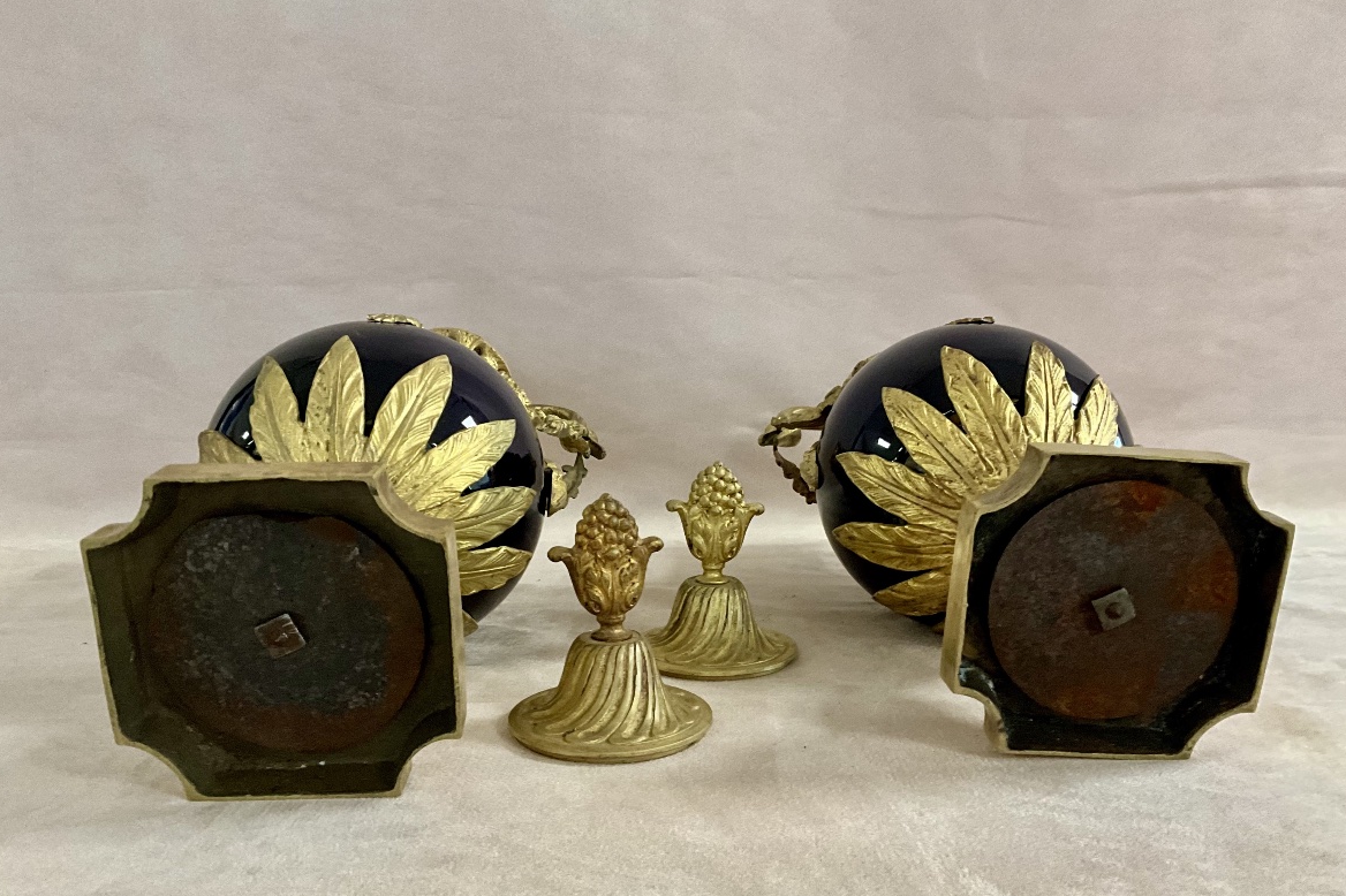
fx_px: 1159
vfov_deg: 42.2
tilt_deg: -10.7
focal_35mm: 31
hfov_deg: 60.3
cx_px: 676
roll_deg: +0.6
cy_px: 510
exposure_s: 1/50
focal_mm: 3
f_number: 1.8
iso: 200
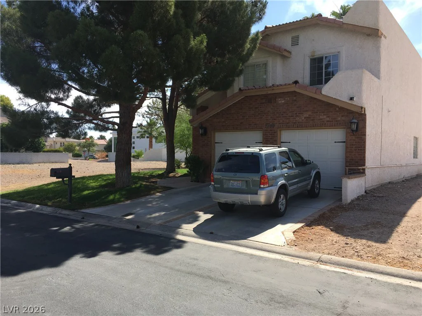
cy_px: 158
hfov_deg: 61.7
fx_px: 354
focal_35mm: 29
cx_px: 211
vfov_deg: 48.2
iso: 25
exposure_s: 1/801
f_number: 2.2
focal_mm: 4.15
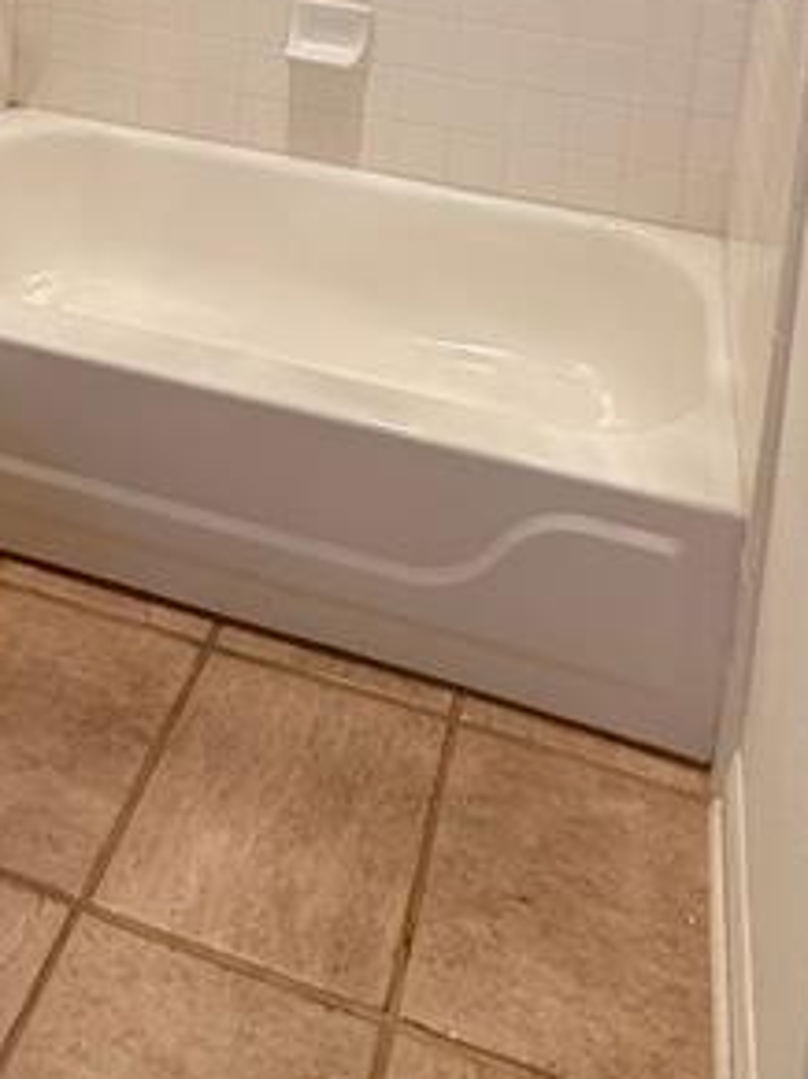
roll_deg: -4.5
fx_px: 1152
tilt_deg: -6.9
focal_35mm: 37
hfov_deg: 38.6
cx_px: 378
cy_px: -174
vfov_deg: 38.8
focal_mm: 2.22
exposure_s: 1/120
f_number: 2.2
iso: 160
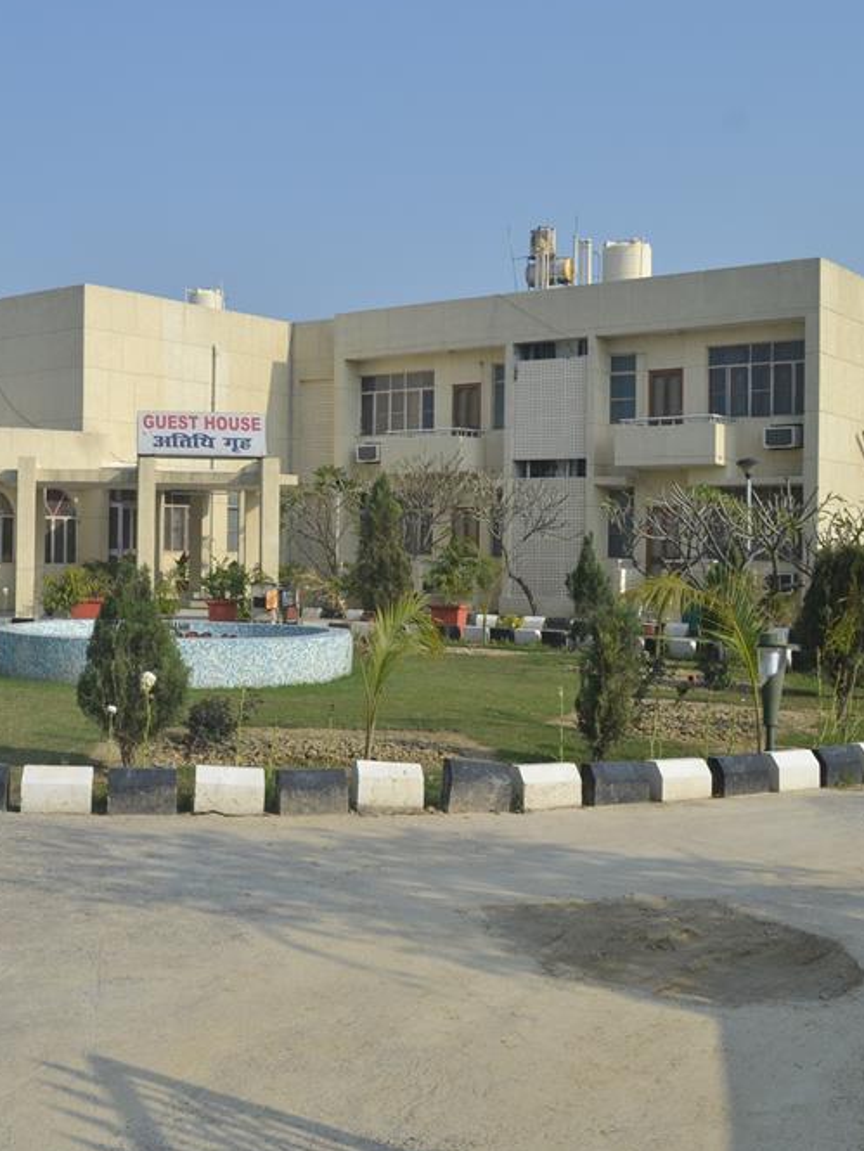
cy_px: 572
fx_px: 1331
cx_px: 182
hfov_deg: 34.9
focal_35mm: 40
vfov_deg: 46.8
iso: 100
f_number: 8
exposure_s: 1/250
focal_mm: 18
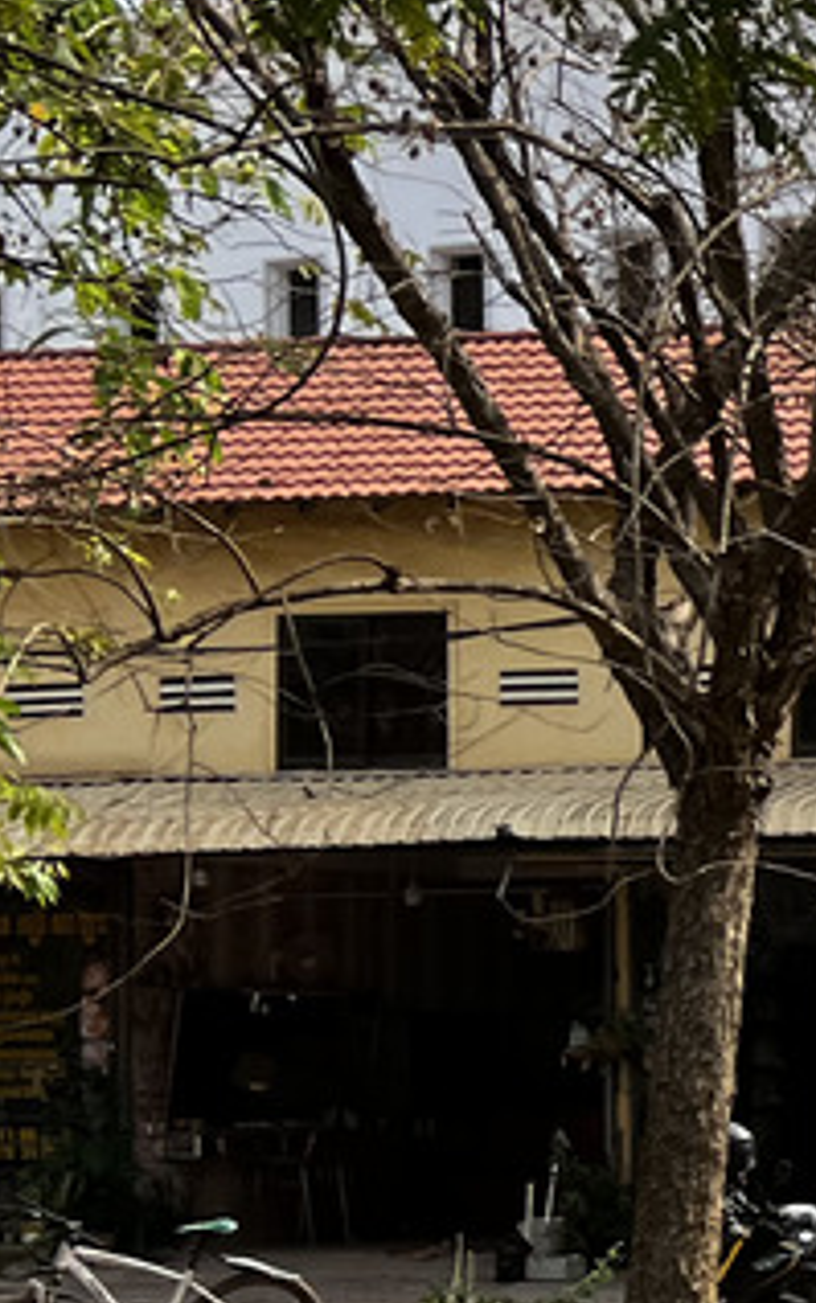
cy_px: 996
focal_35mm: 104
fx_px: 3697
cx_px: 2022
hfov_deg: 10.6
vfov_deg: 19.8
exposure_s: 1/1575
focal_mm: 5.7
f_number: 1.5
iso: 50
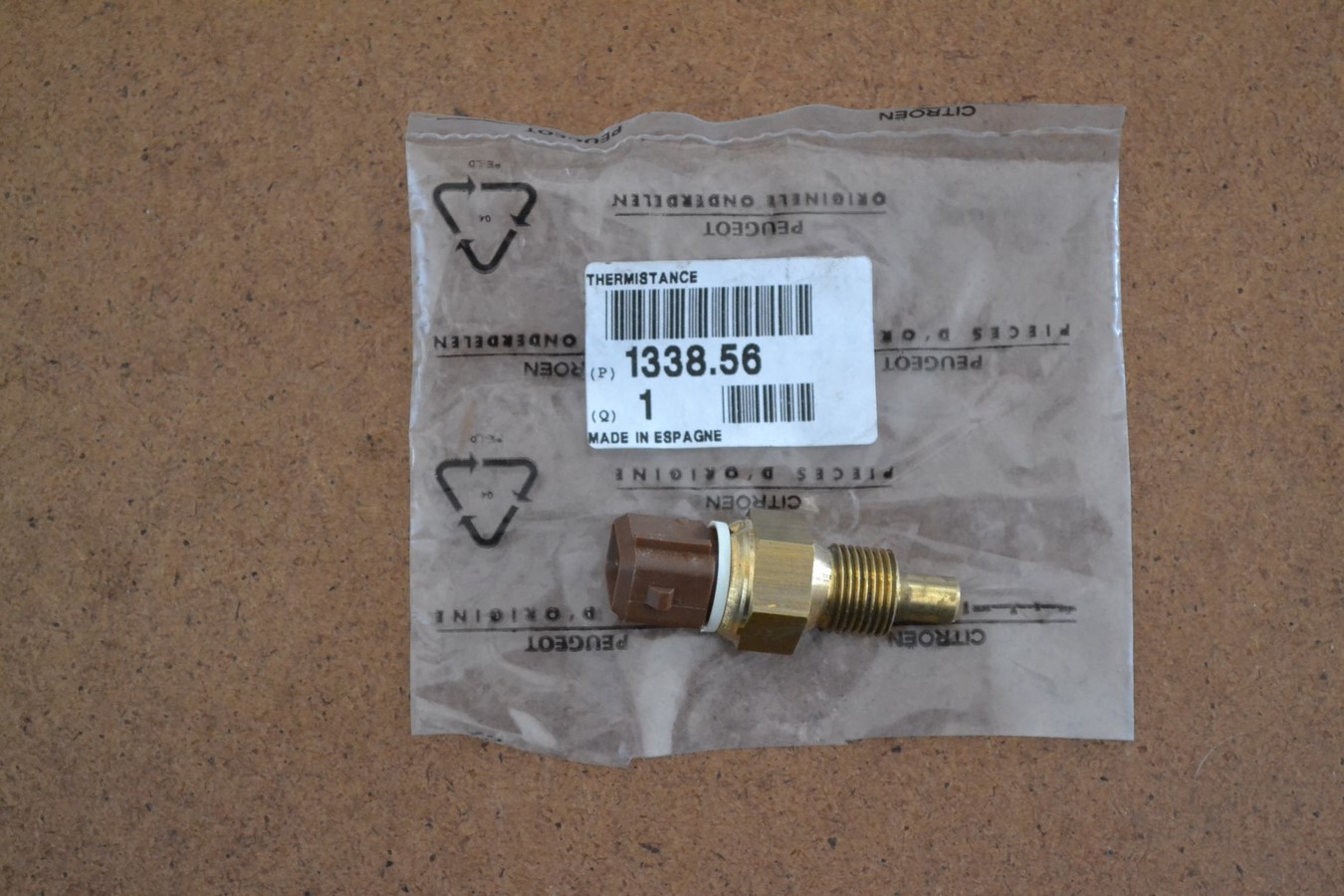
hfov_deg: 27.0
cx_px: 672
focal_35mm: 75
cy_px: 448
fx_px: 2800
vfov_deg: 18.2
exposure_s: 1/50
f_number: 5.6
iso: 3200
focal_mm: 50
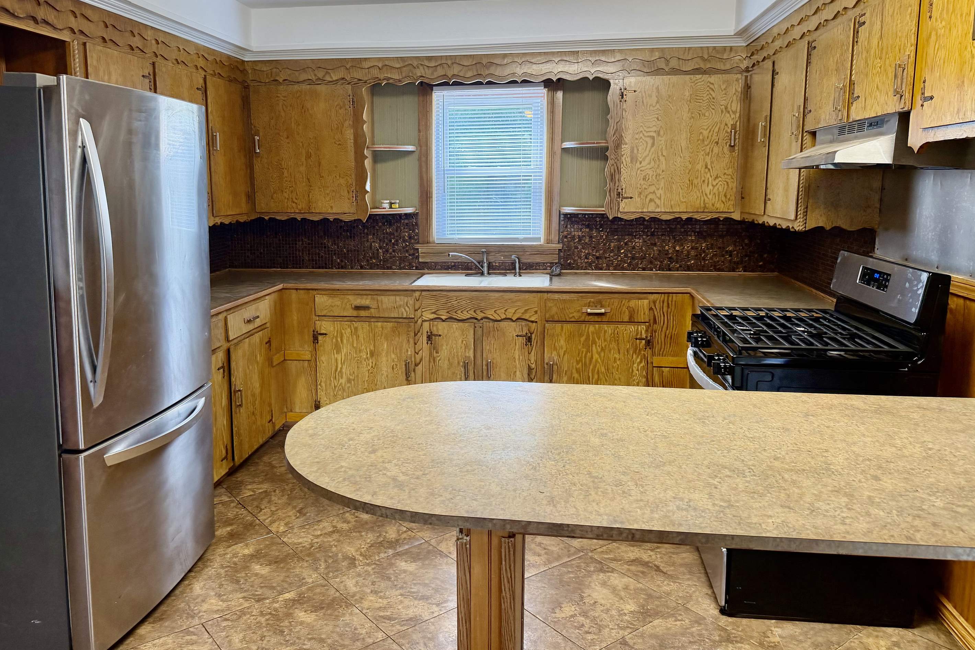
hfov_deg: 67.3
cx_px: 461
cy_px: 285
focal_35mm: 27
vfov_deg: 47.8
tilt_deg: -6.7
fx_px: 731
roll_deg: +0.3
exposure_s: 1/120
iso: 200
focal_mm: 6.76
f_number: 1.78
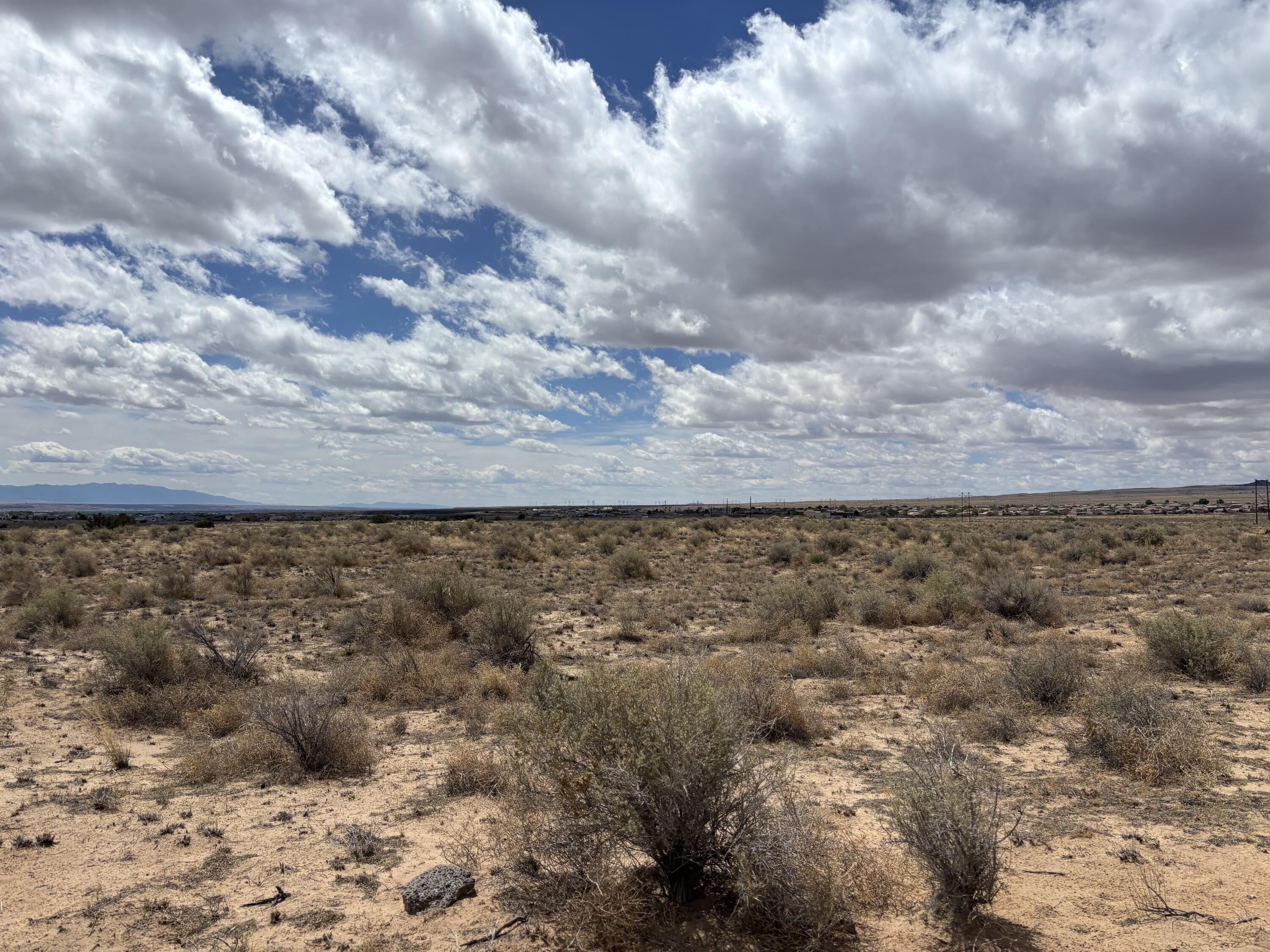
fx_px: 954
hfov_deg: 67.3
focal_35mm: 26
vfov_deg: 53.1
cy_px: 476
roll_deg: -1.4
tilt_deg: +1.6
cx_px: 635
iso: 50
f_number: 1.6
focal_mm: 5.96
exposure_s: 1/10989
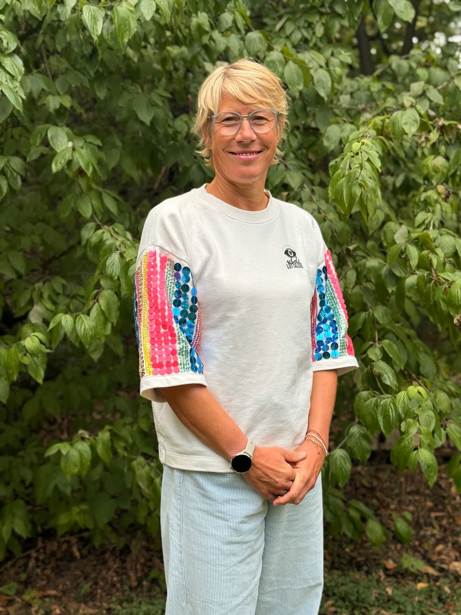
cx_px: 230
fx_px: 852
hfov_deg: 30.3
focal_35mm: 48
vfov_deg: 39.7
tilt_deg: -8.1
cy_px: 308
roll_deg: +0.6
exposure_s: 1/928
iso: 64
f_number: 1.78
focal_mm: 6.76
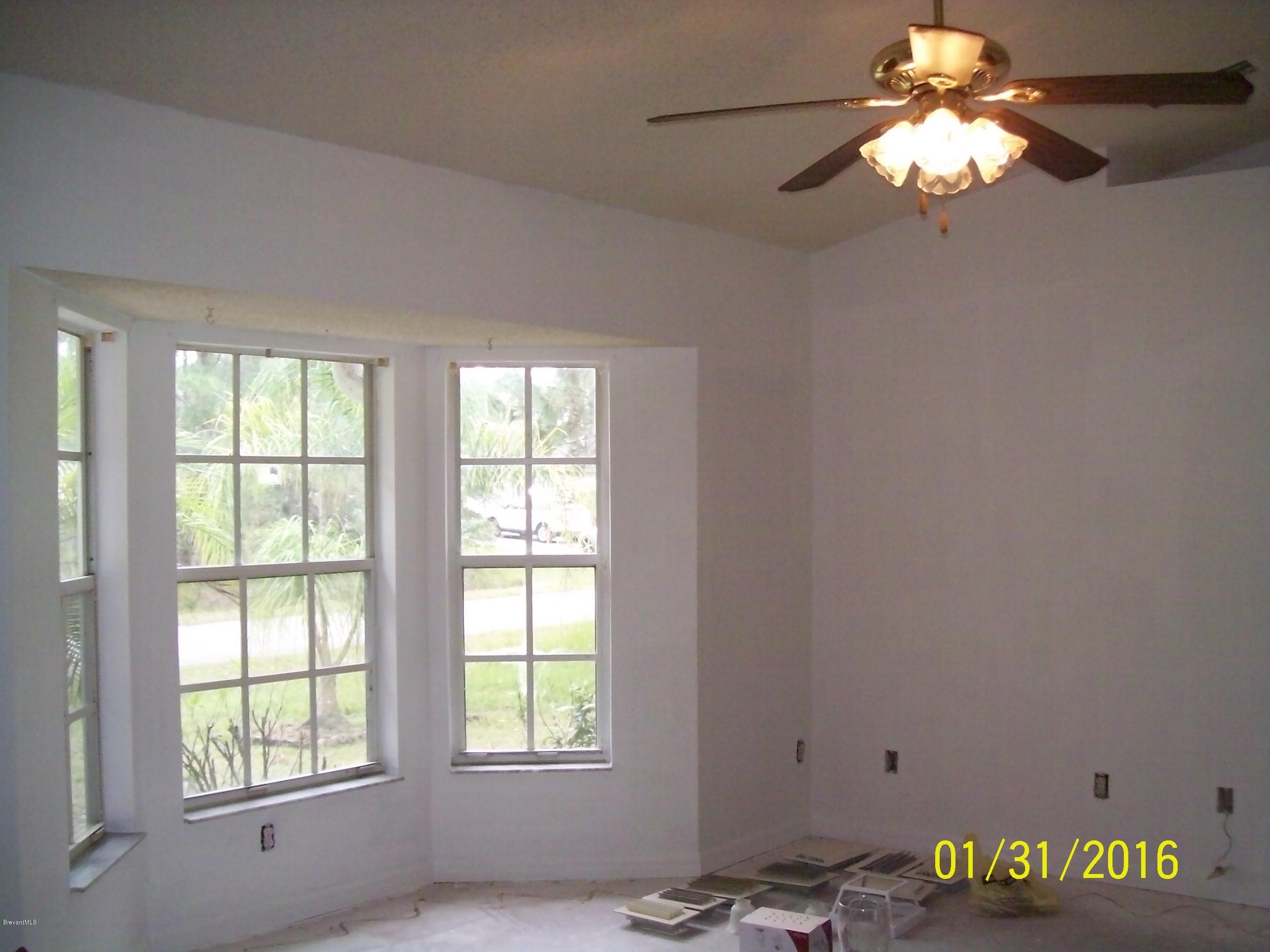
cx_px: 635
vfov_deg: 39.6
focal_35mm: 36
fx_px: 1321
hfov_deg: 51.4
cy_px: 476
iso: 160
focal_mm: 6
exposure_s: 1/83.7
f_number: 2.7
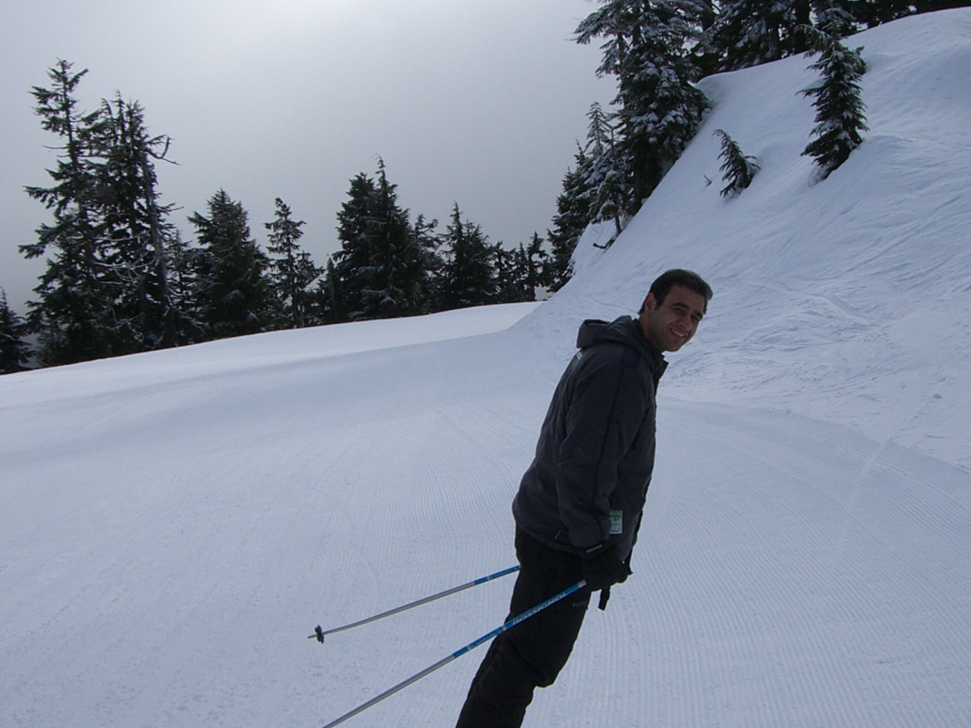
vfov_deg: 25.6
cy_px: 424
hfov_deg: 33.6
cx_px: 613
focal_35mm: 57
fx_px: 1599
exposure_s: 1/1250
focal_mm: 6.2
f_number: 4.3
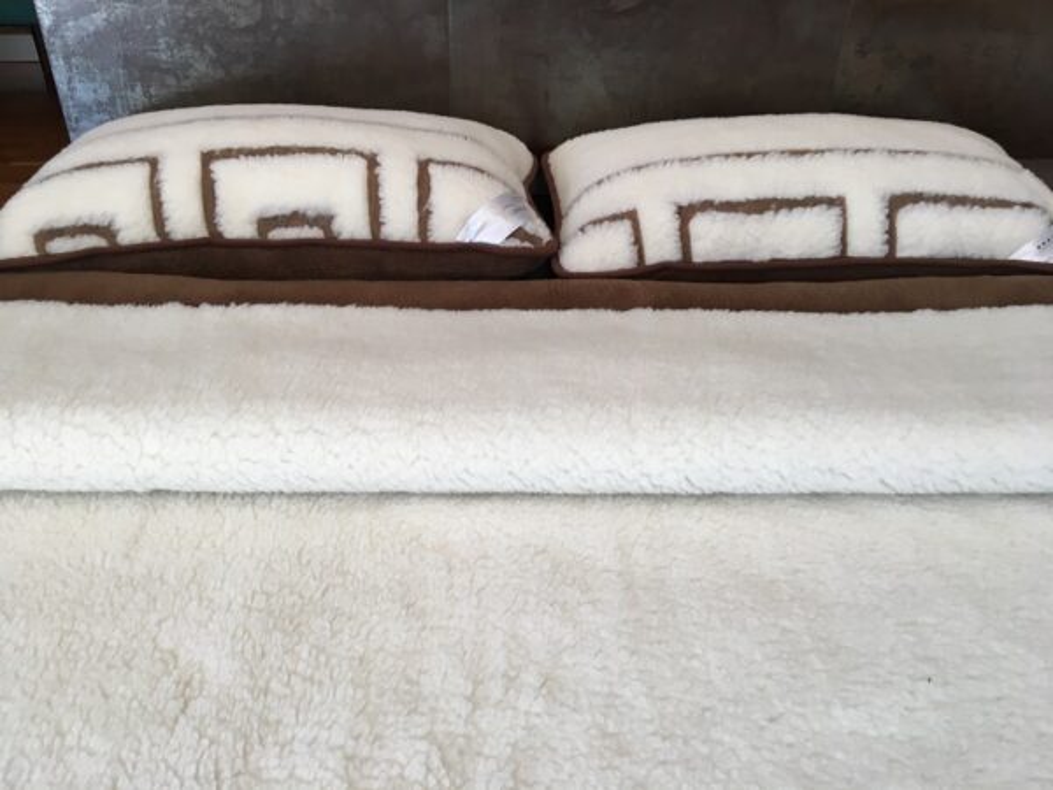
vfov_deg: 48.2
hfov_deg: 61.7
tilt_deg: -35.0
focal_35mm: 29
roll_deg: -2.0
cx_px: 526
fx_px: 882
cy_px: 395
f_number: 2.2
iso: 32
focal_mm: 4.15
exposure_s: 1/33
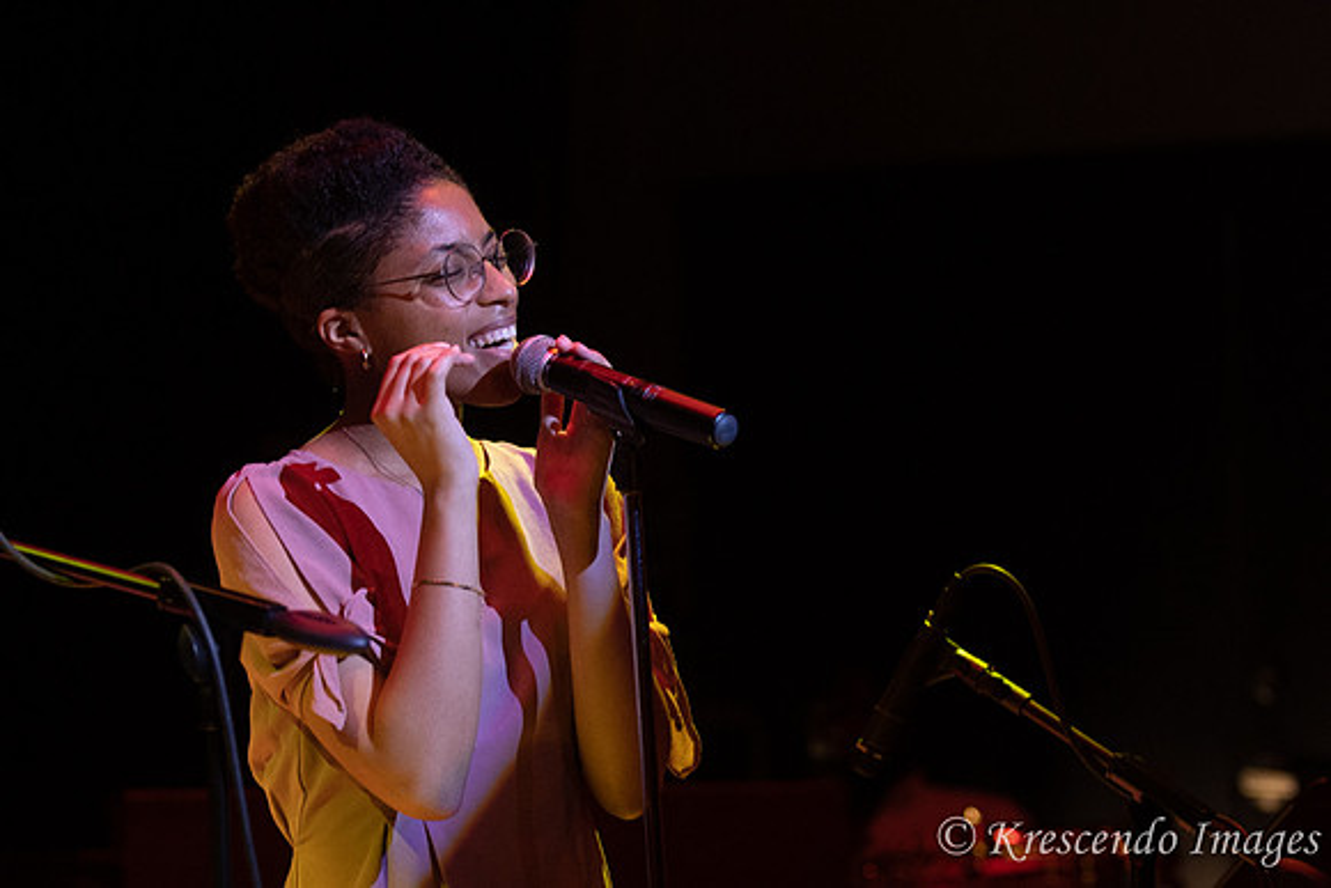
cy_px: 519
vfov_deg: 8.7
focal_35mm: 158
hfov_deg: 13.0
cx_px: 778
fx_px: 5835
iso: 1600
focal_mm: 90
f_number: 2.8
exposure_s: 1/200
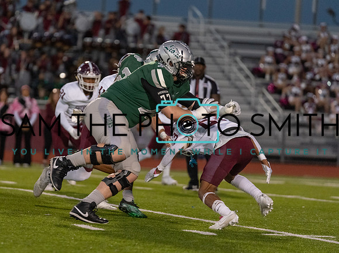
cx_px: 106
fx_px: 2515
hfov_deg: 7.7
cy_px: 126
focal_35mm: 257
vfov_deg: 5.7
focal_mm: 191
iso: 5000
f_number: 2.8
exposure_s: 1/1250
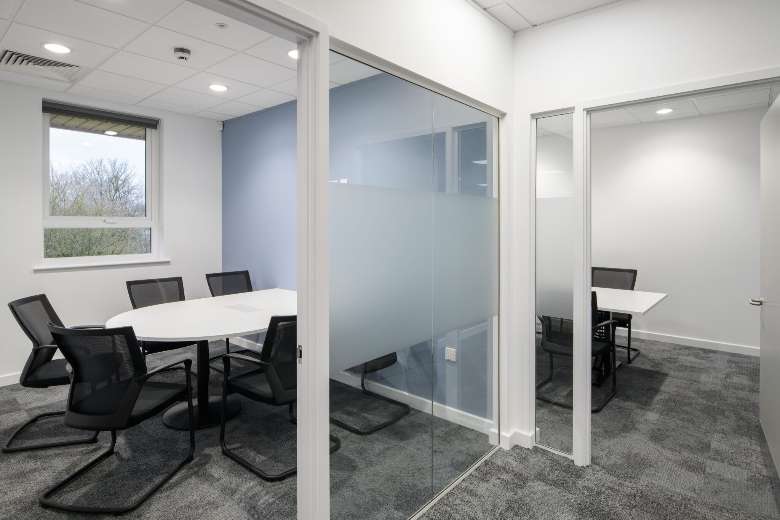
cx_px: 390
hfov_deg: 86.9
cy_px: 260
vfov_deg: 64.5
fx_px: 412
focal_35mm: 19
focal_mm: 19
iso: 200
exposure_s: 1/6
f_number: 10
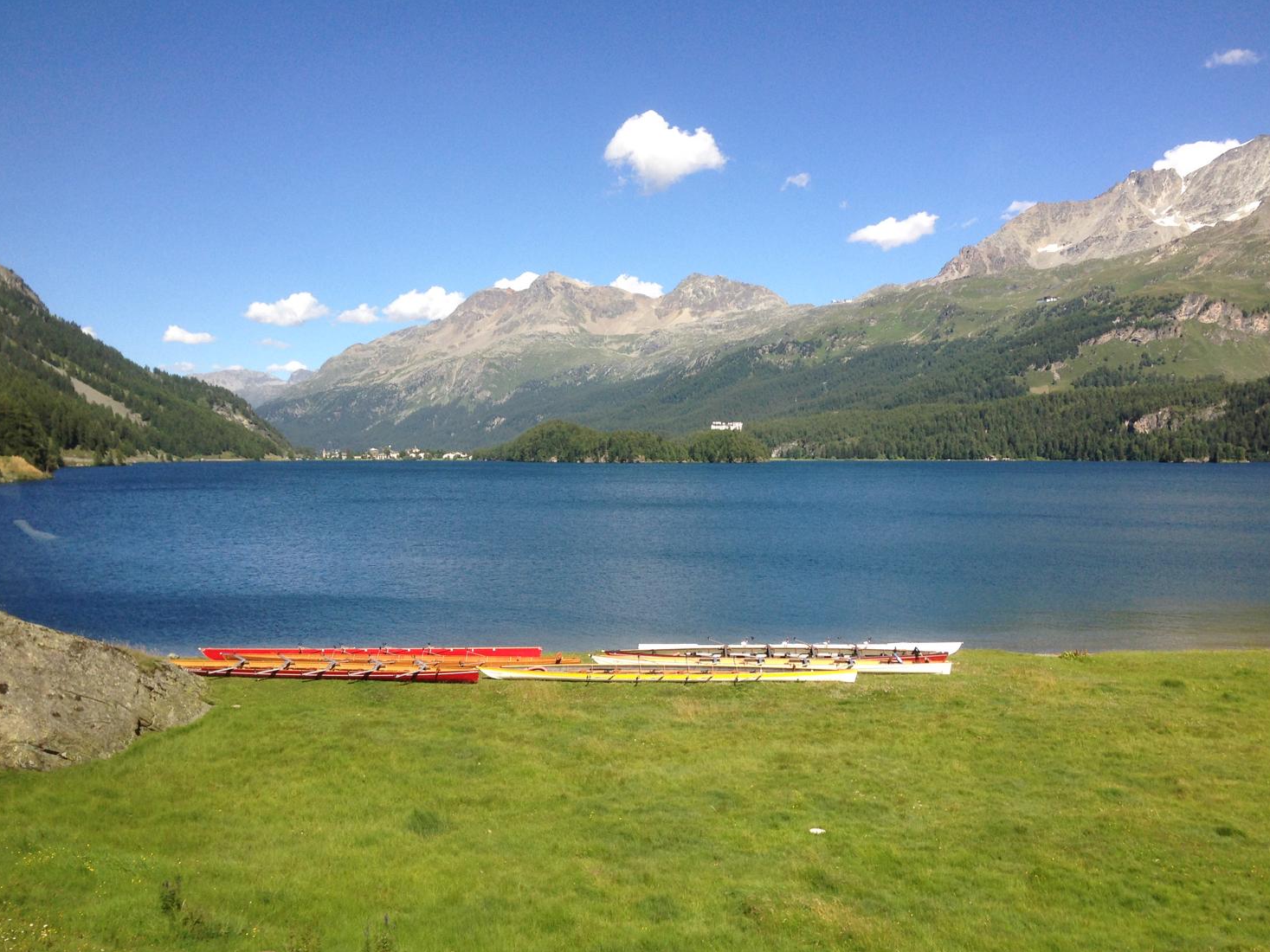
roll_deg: +0.5
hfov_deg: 51.3
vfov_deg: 39.6
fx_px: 1321
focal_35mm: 36
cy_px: 490
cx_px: 659
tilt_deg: -3.1
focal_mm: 4.12
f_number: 2.4
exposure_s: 1/183
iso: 50
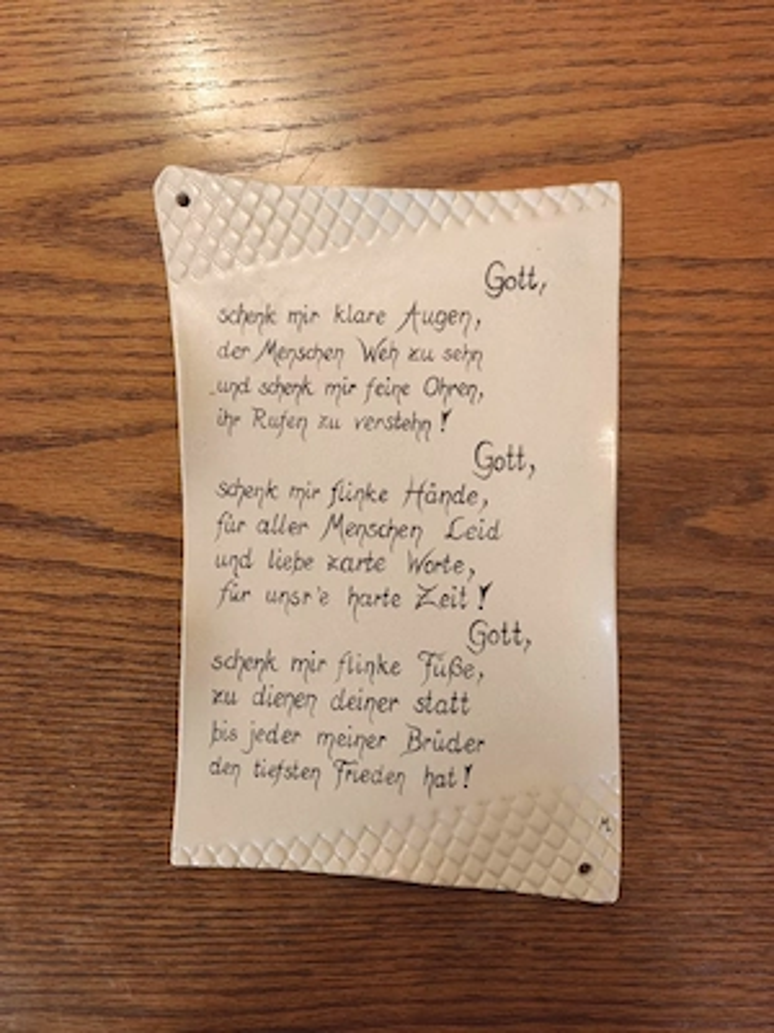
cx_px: 387
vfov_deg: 73.9
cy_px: 516
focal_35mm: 23
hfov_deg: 58.9
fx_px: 686
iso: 1000
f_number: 1.7
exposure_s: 1/33.3
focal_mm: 5.35
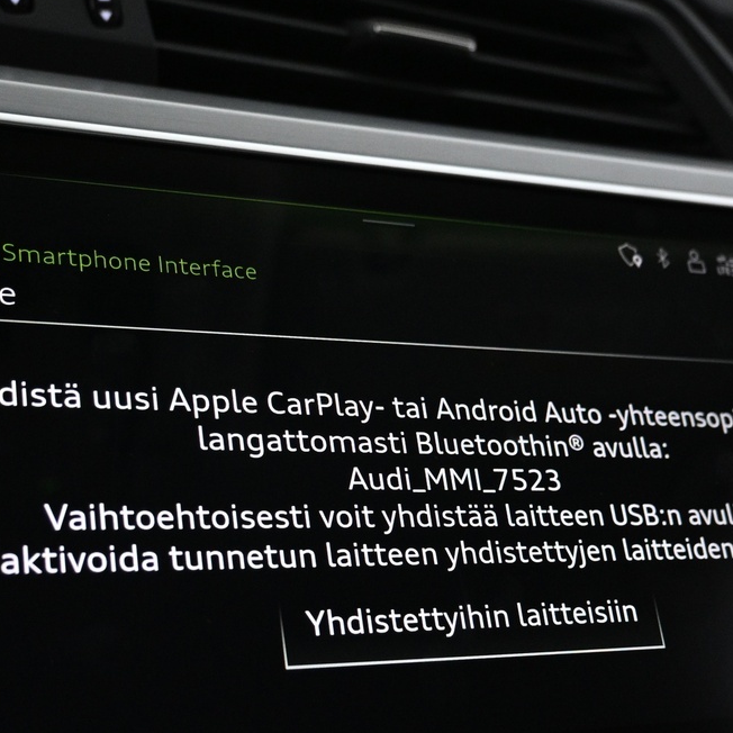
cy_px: 487
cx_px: 363
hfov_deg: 30.0
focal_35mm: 57
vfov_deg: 29.8
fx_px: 1366
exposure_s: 1/60
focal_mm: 18
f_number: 3.5
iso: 1600
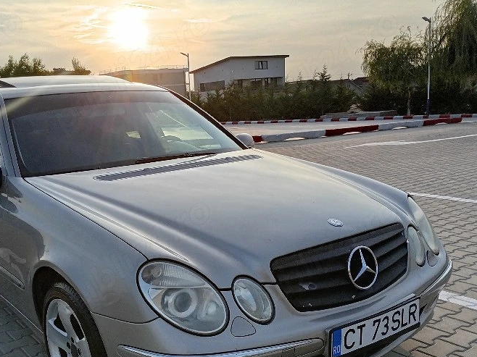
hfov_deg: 48.5
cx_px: 180
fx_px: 523
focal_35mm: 38
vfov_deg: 36.8
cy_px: 265
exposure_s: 1/769
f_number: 1.8
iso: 101
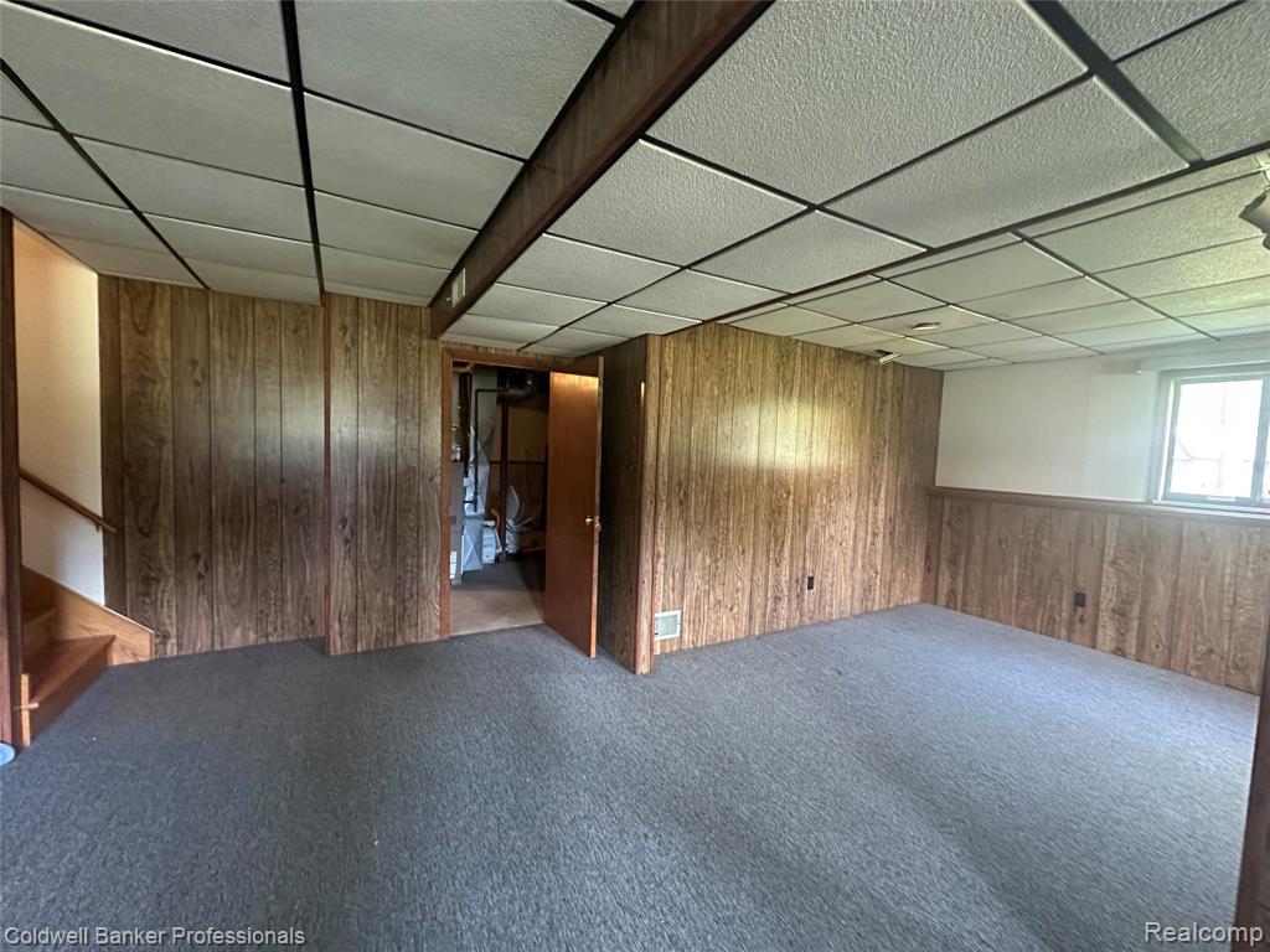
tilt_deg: -2.6
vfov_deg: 85.7
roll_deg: -2.0
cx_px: 635
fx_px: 514
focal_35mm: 14
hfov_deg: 102.1
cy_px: 476
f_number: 2.2
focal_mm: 2.22
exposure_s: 1/60
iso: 1250
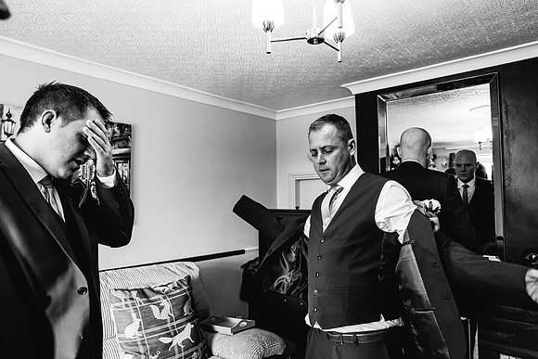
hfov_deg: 73.7
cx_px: 269
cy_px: 180
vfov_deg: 53.2
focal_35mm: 24
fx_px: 359
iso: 2000
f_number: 2.8
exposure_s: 1/160
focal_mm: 24
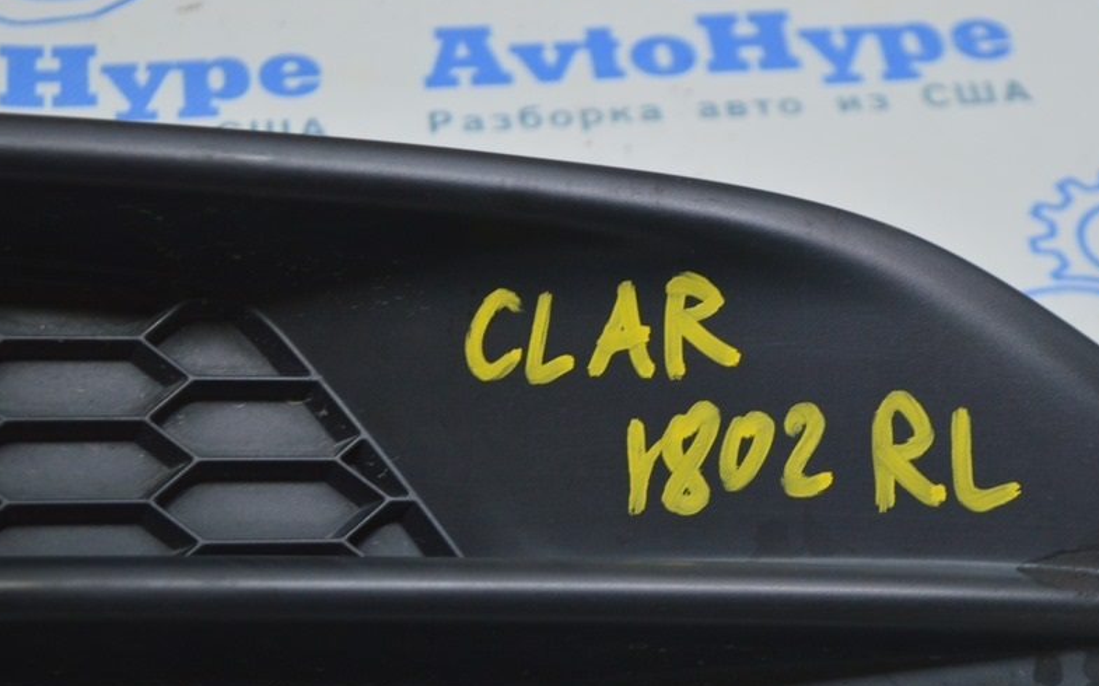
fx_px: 3283
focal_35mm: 110
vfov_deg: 11.9
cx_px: 582
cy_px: 463
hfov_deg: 19.0
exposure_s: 1/25
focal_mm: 55
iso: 400
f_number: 5.6
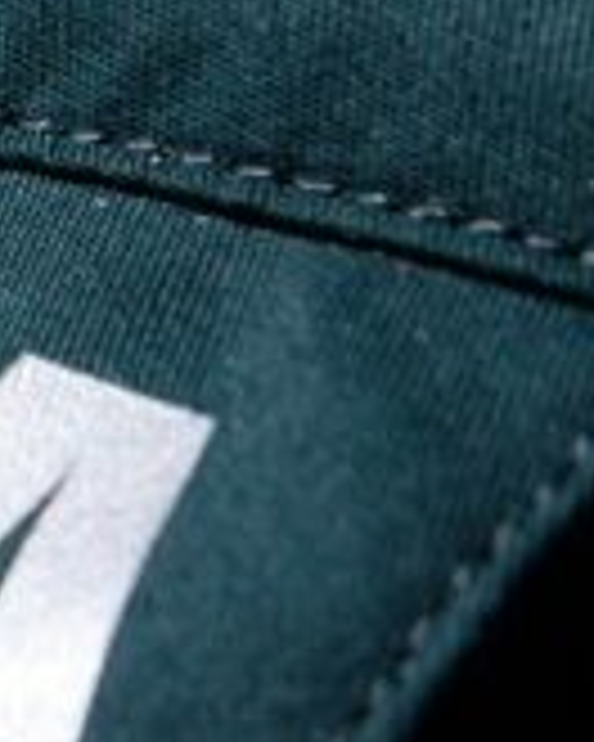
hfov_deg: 5.1
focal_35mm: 297
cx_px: -819
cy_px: 535
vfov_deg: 6.5
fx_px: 6527
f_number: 6.4
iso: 400
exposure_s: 1/1500
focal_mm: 50
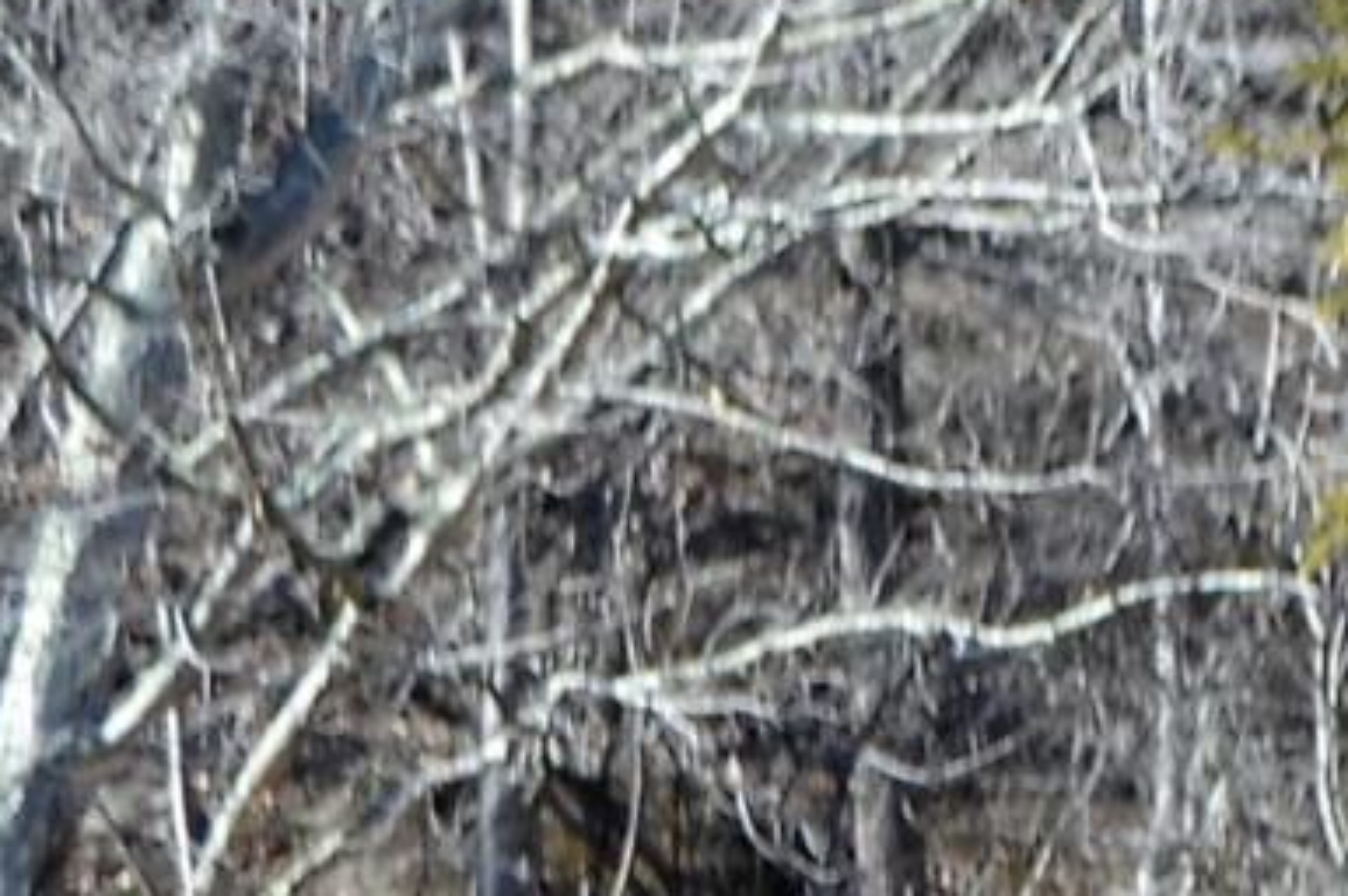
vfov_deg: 3.8
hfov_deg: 5.2
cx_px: 5224
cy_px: 2667
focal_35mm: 351
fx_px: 13131
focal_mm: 30
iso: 140
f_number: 5.6
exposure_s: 1/125
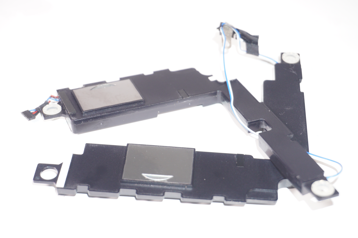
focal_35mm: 64
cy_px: 119
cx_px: 179
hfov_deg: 31.2
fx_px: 641
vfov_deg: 21.0
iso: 400
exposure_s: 1/160
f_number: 5.6
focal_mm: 43
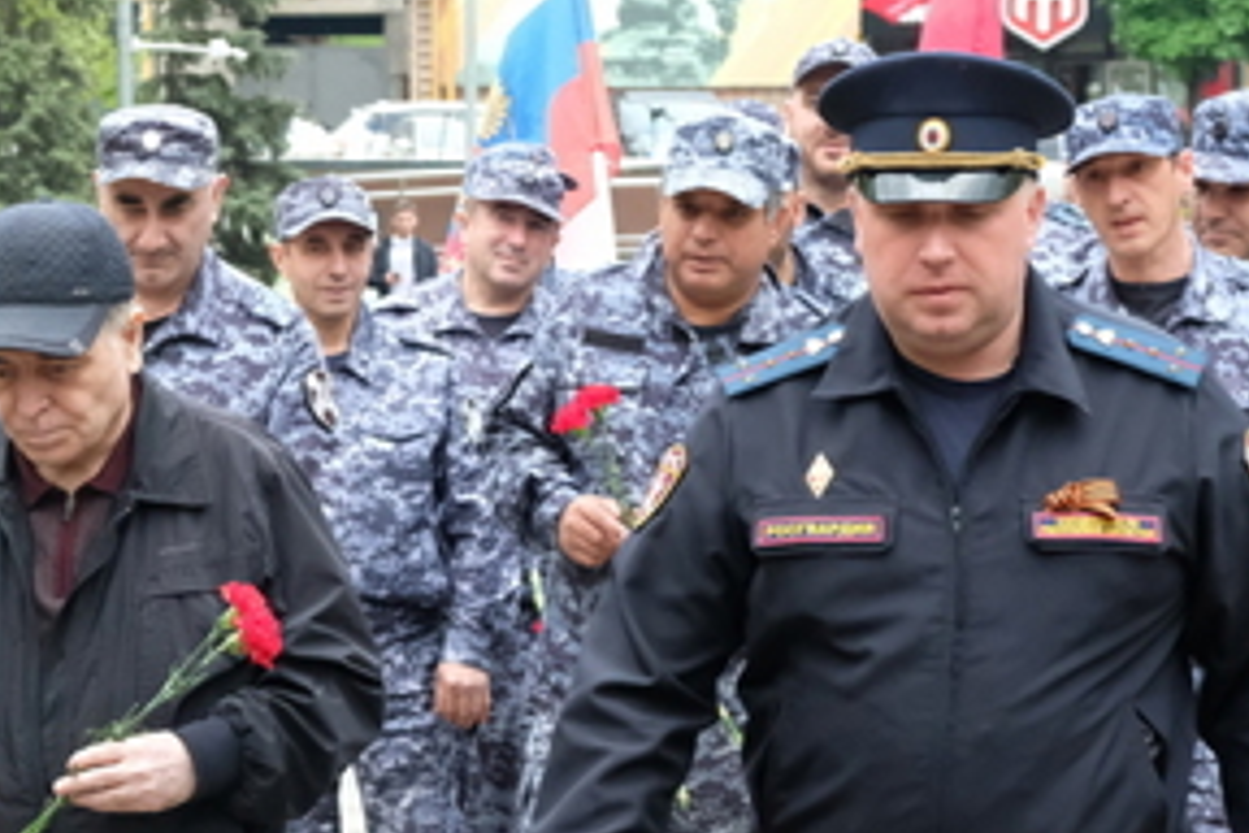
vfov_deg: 8.6
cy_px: 599
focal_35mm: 159
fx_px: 5516
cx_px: 165
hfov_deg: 12.8
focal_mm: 40.7
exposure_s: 1/640
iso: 4000
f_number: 5.6
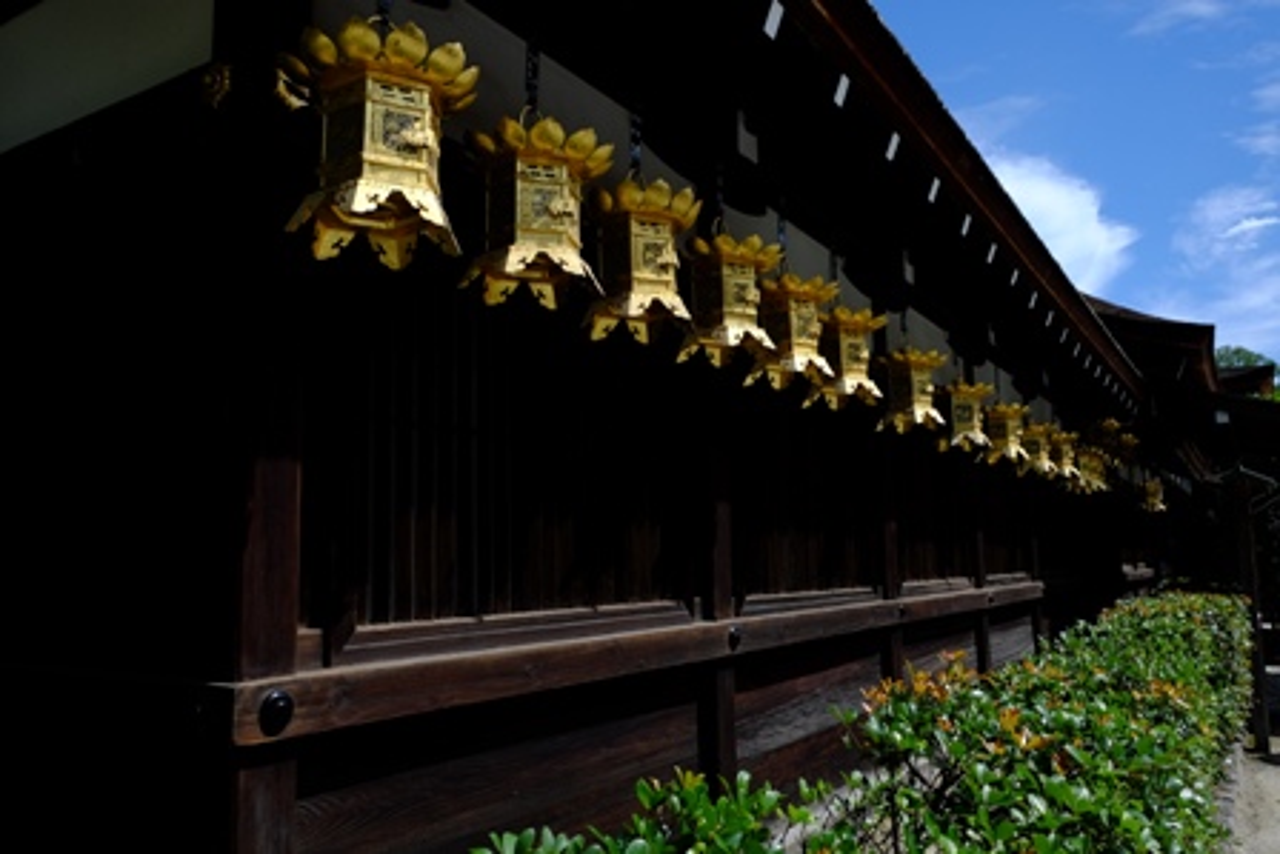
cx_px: 640
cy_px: 427
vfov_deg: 48.0
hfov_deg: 67.4
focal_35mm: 27
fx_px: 960
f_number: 8
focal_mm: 18
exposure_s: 1/450
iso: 200
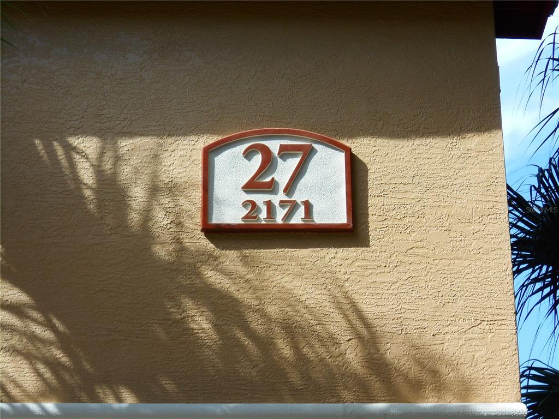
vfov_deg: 15.1
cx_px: 280
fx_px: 1583
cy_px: 210
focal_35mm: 98
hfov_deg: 20.0
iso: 80
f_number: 5.5
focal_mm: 17.6
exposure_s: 1/160
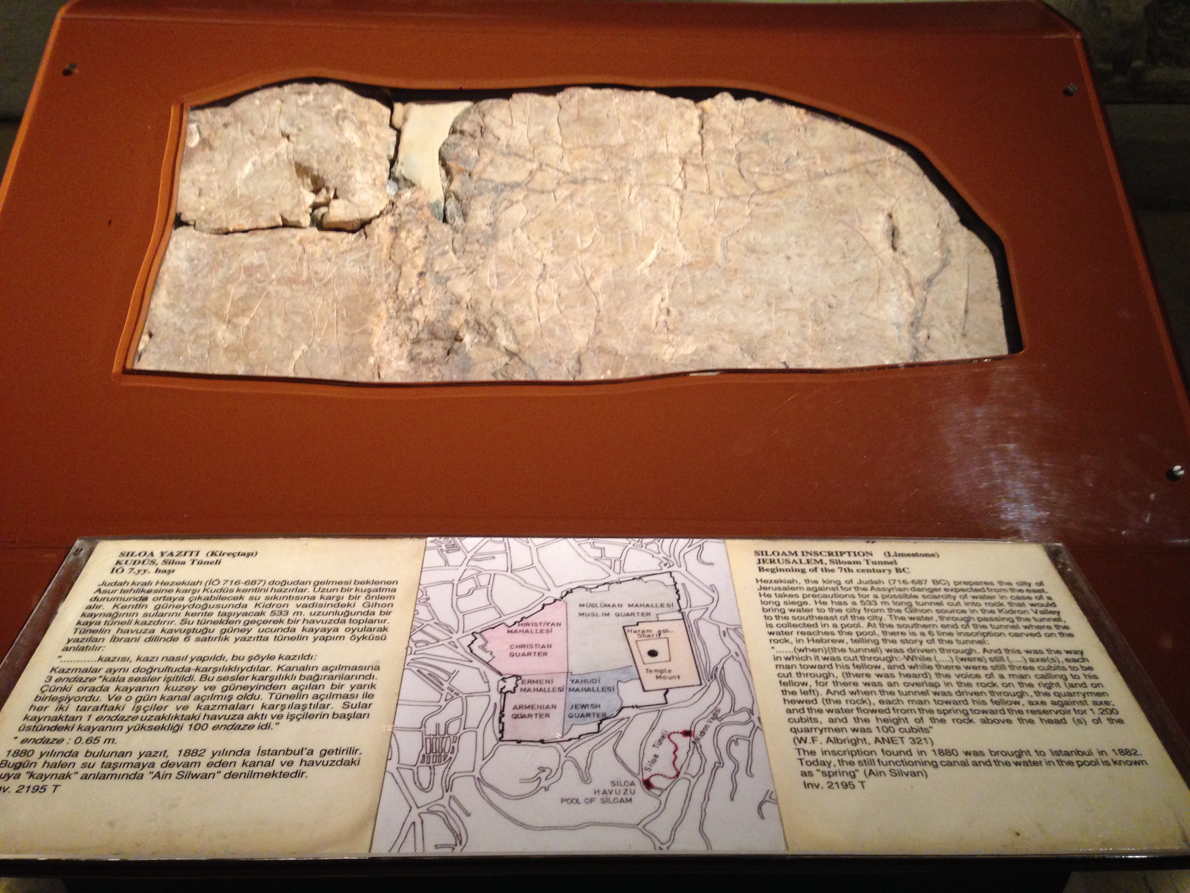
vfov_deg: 42.9
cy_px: 446
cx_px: 595
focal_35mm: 33
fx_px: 1134
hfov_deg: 55.4
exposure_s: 1/20
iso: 200
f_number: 2.4
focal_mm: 4.12
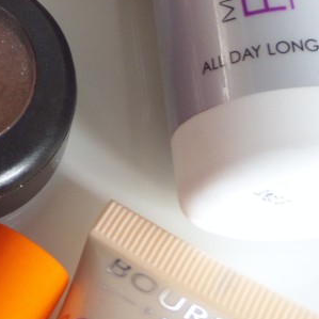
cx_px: -31
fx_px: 1011
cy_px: -83
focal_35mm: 97
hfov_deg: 17.3
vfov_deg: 17.0
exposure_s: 1/45
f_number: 3.4
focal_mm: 5.3
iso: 160
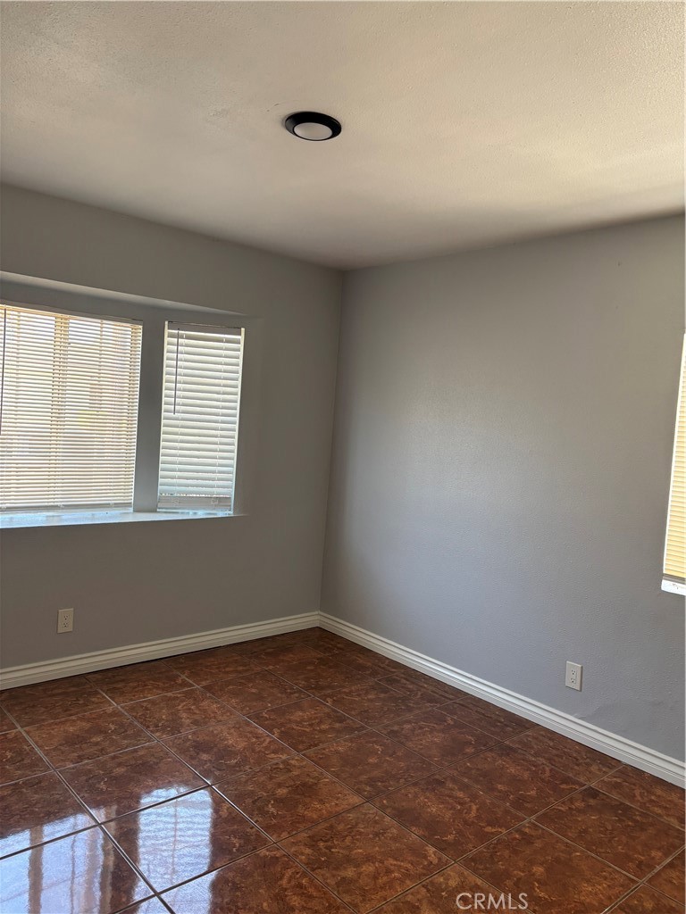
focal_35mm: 26
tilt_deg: -2.4
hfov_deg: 53.1
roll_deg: -4.0
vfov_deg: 67.3
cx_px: 343
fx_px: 687
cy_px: 457
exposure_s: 1/121
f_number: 1.6
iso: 125
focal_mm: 5.96
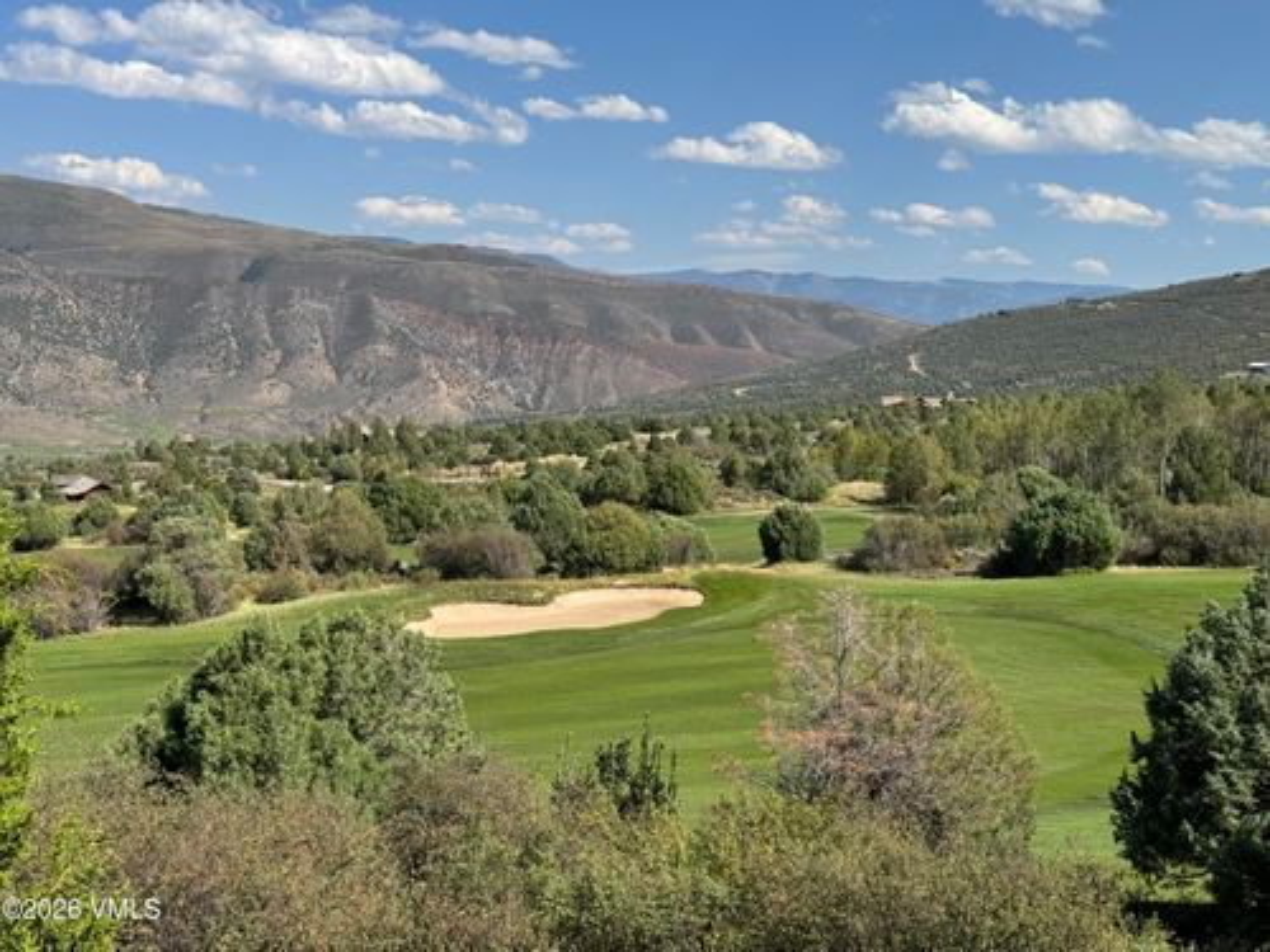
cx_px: 635
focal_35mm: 48
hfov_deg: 39.7
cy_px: 476
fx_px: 1761
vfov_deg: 30.3
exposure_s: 1/3817
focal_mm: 6.76
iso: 64
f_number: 1.78
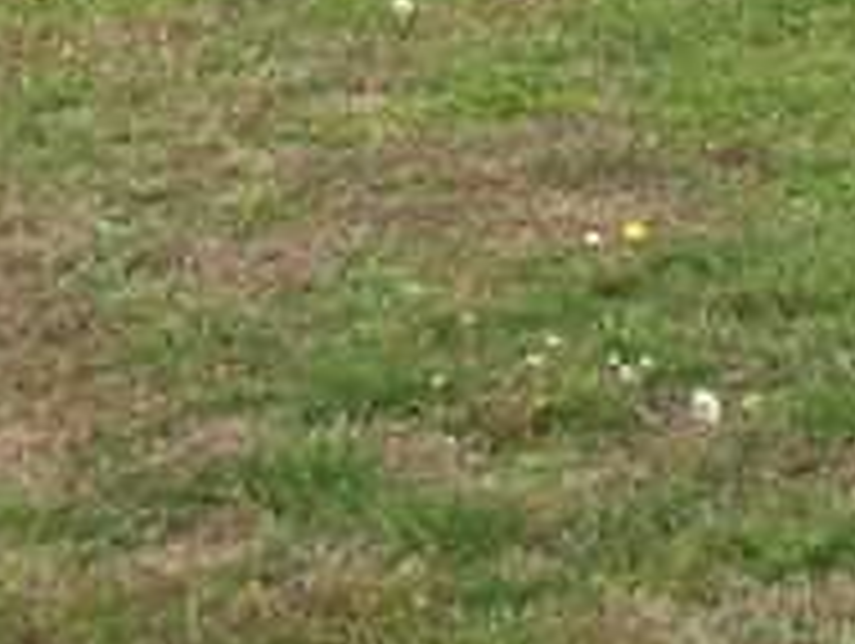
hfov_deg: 9.3
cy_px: -1076
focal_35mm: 210
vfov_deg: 6.6
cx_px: 1030
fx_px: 5193
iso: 64
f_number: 3.9
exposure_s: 1/125
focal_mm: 6.4
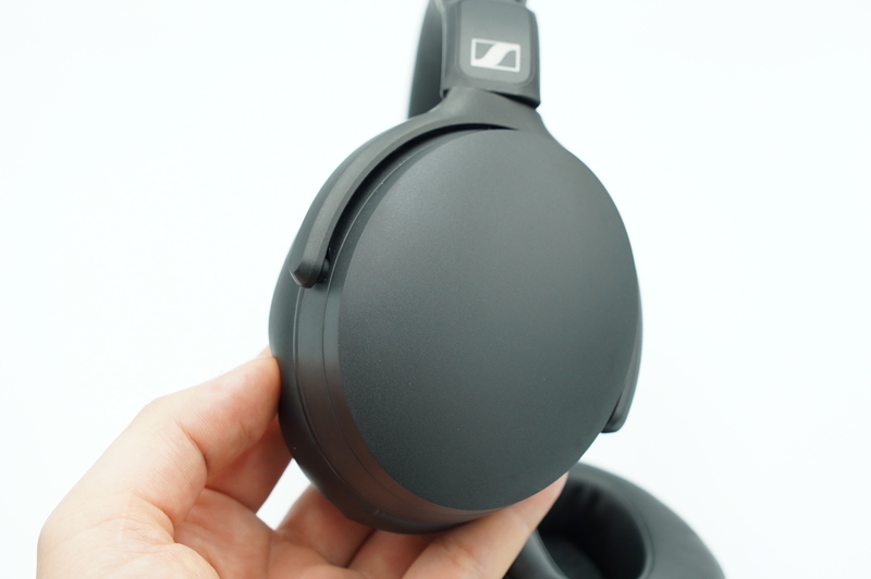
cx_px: 436
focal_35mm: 80
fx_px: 1922
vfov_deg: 17.1
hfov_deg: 25.5
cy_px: 290
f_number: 6.3
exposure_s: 1/100
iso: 800
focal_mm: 53
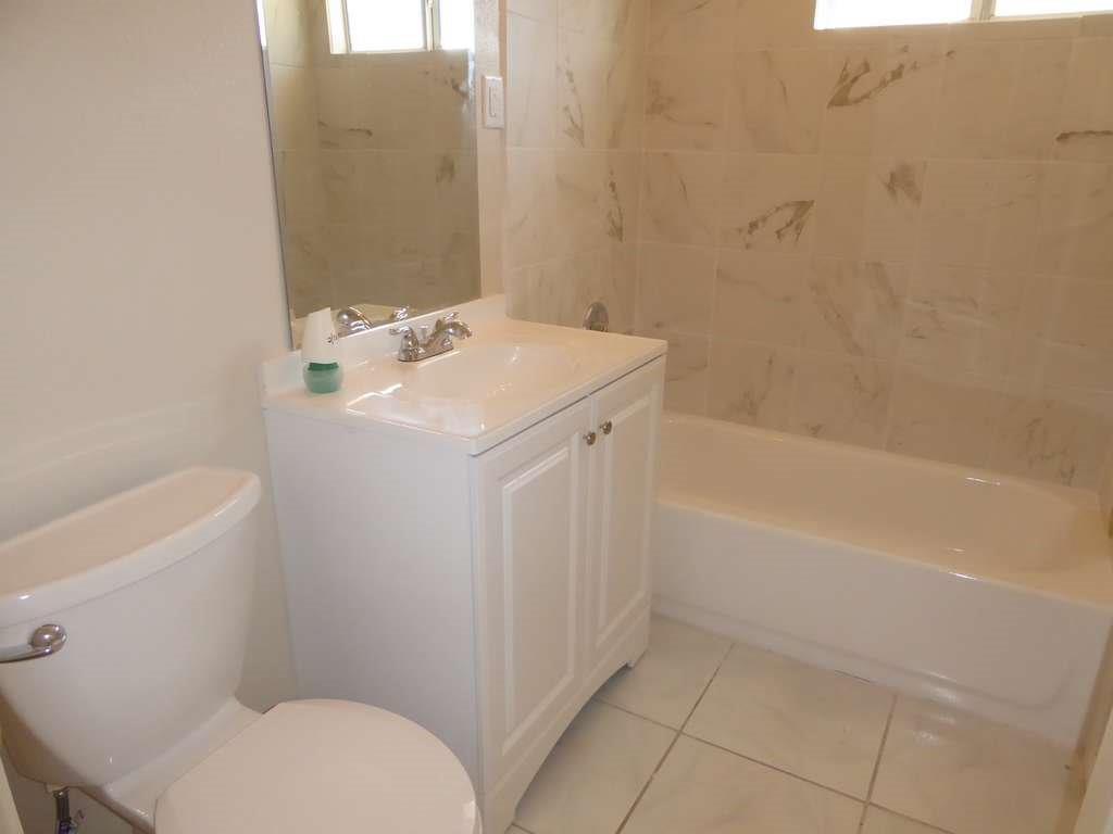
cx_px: 556
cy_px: 417
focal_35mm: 24
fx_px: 772
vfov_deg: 56.8
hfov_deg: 71.6
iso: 500
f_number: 3.5
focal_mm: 4.3
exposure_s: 1/60
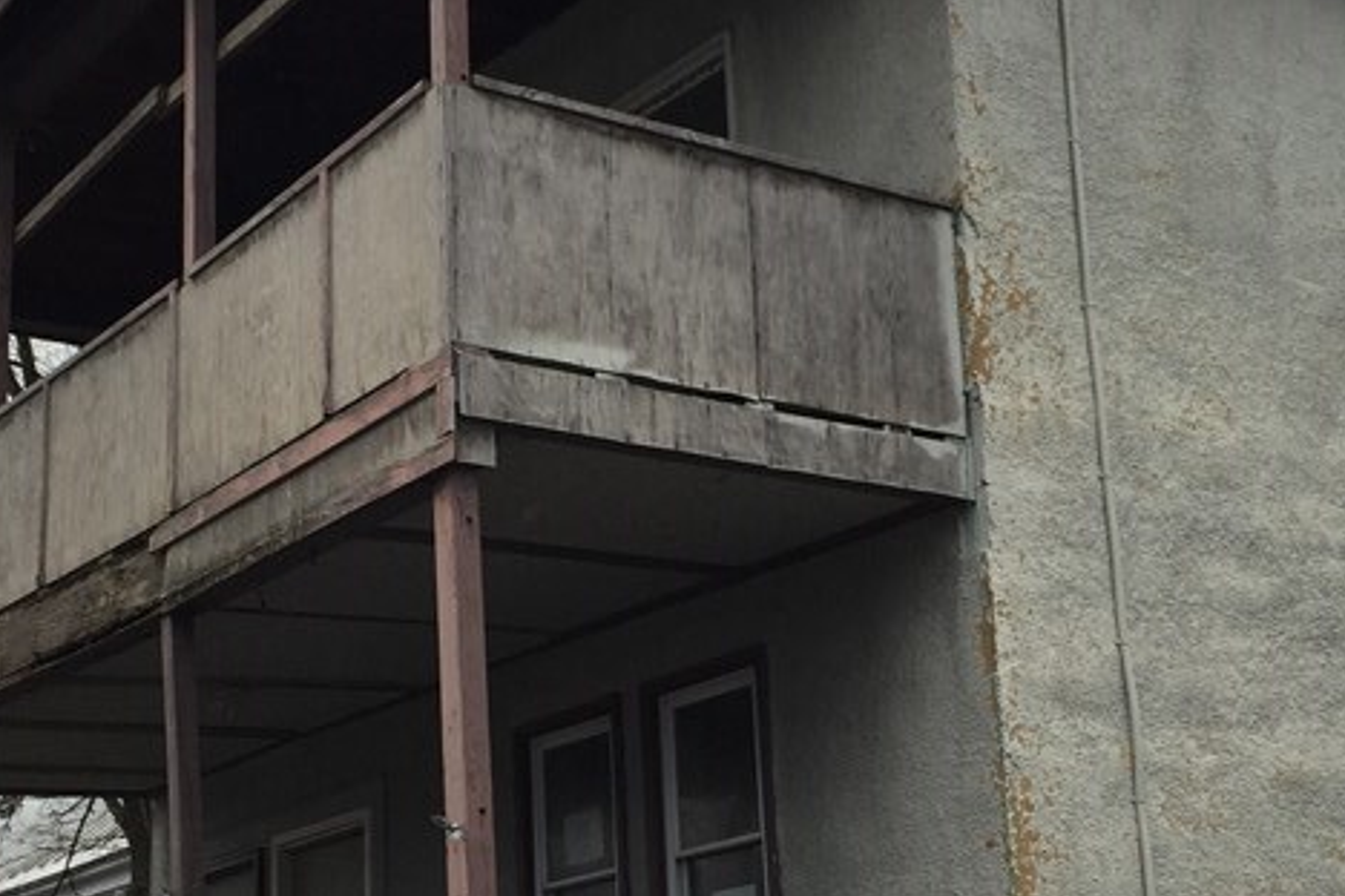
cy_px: 635
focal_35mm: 66
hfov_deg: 30.4
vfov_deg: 20.5
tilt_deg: +15.4
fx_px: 2466
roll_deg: +3.6
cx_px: 537
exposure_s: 1/319
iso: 32
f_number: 2.2
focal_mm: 4.15
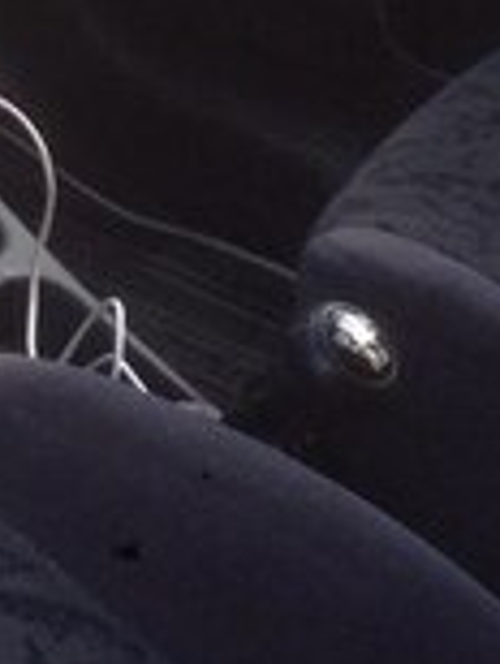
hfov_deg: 10.1
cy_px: -144
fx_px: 2708
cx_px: -341
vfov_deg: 13.6
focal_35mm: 141
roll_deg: -10.8
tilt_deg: -30.4
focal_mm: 4.12
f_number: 2.4
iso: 50
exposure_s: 1/60
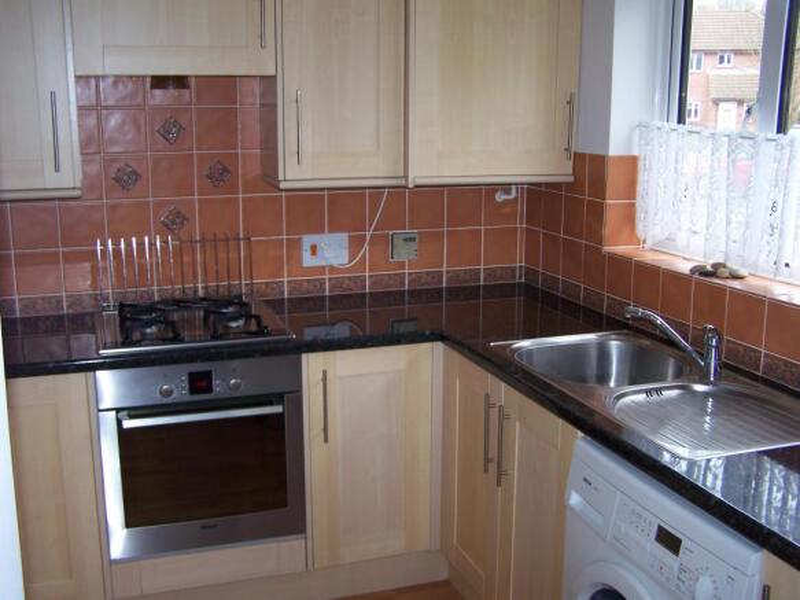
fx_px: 878
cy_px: 300
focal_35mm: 38
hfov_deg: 49.0
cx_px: 400
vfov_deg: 37.7
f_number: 2.8
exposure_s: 1/60
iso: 80
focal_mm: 6.3
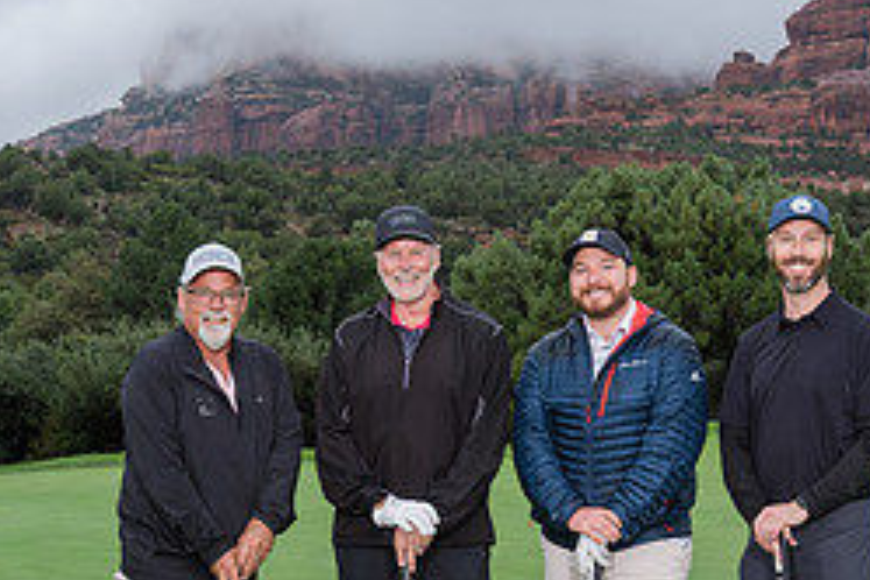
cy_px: 427
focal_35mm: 62
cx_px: 511
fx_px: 1498
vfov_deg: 21.7
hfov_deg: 32.3
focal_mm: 24
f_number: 4.5
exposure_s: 1/400
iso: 320
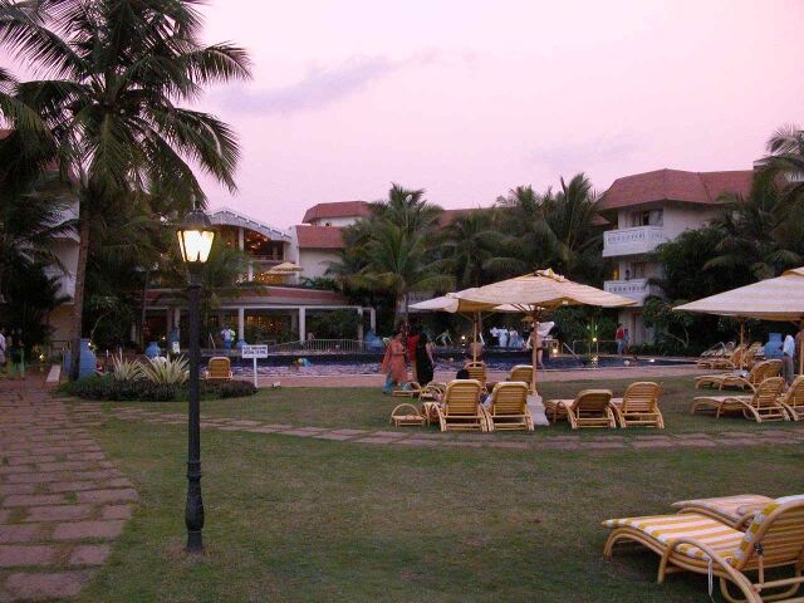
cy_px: 302
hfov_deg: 54.0
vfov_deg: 41.8
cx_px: 402
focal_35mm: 34
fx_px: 790
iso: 800
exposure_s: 1/54.2
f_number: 3.2
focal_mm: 8.9
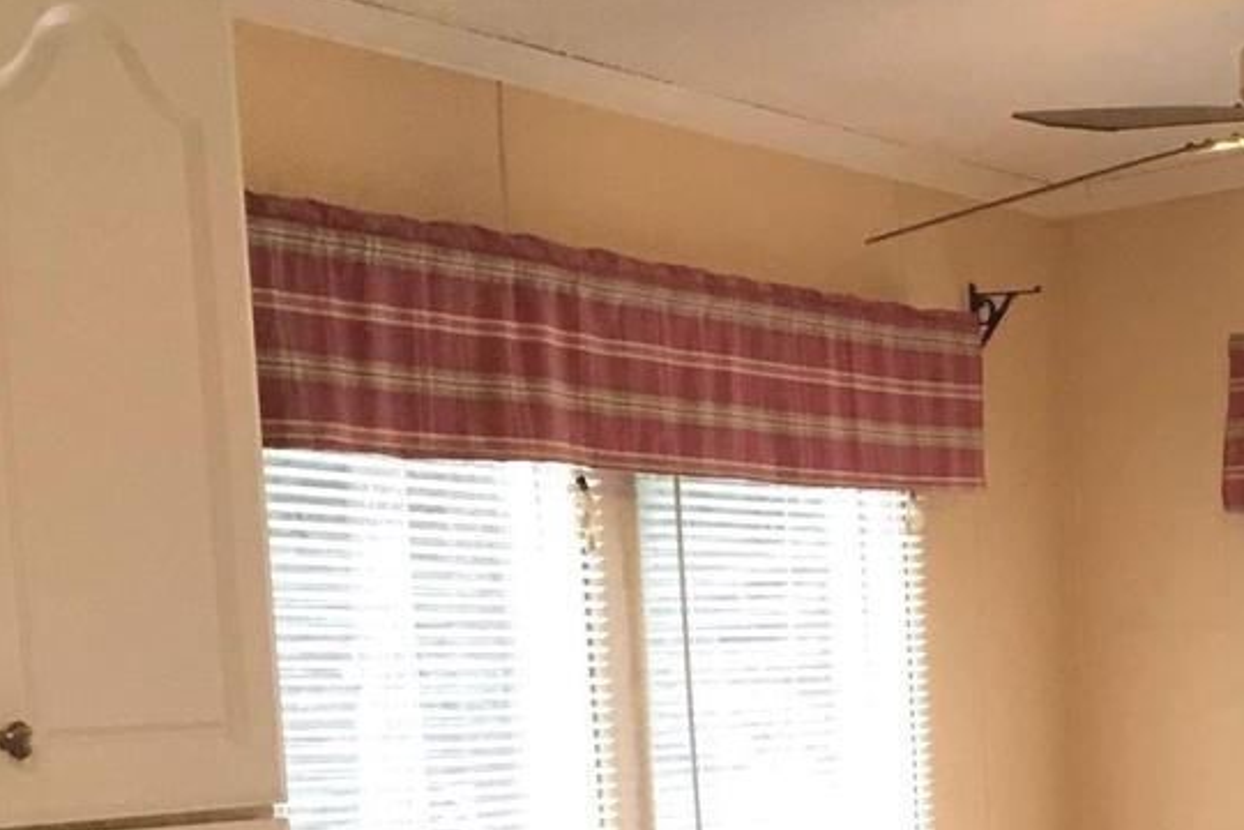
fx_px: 2972
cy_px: 1123
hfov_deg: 22.4
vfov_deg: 15.1
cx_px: 1359
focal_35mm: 86
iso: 40
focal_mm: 3.3
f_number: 2.4
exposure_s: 1/30
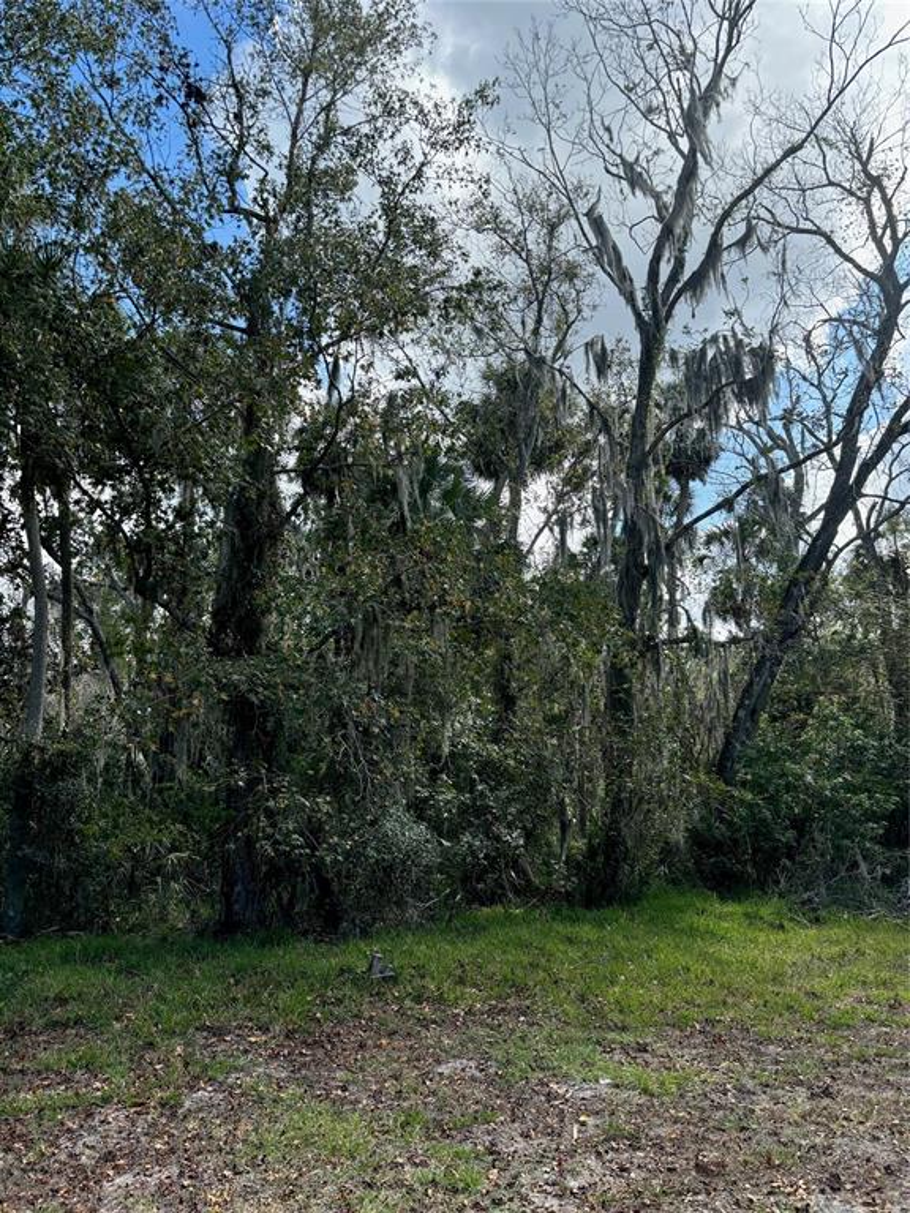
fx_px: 911
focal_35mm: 26
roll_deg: +2.7
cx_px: 455
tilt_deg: +11.4
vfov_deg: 67.3
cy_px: 606
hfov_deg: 53.1
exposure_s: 1/1311
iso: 50
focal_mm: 5.96
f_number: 1.6
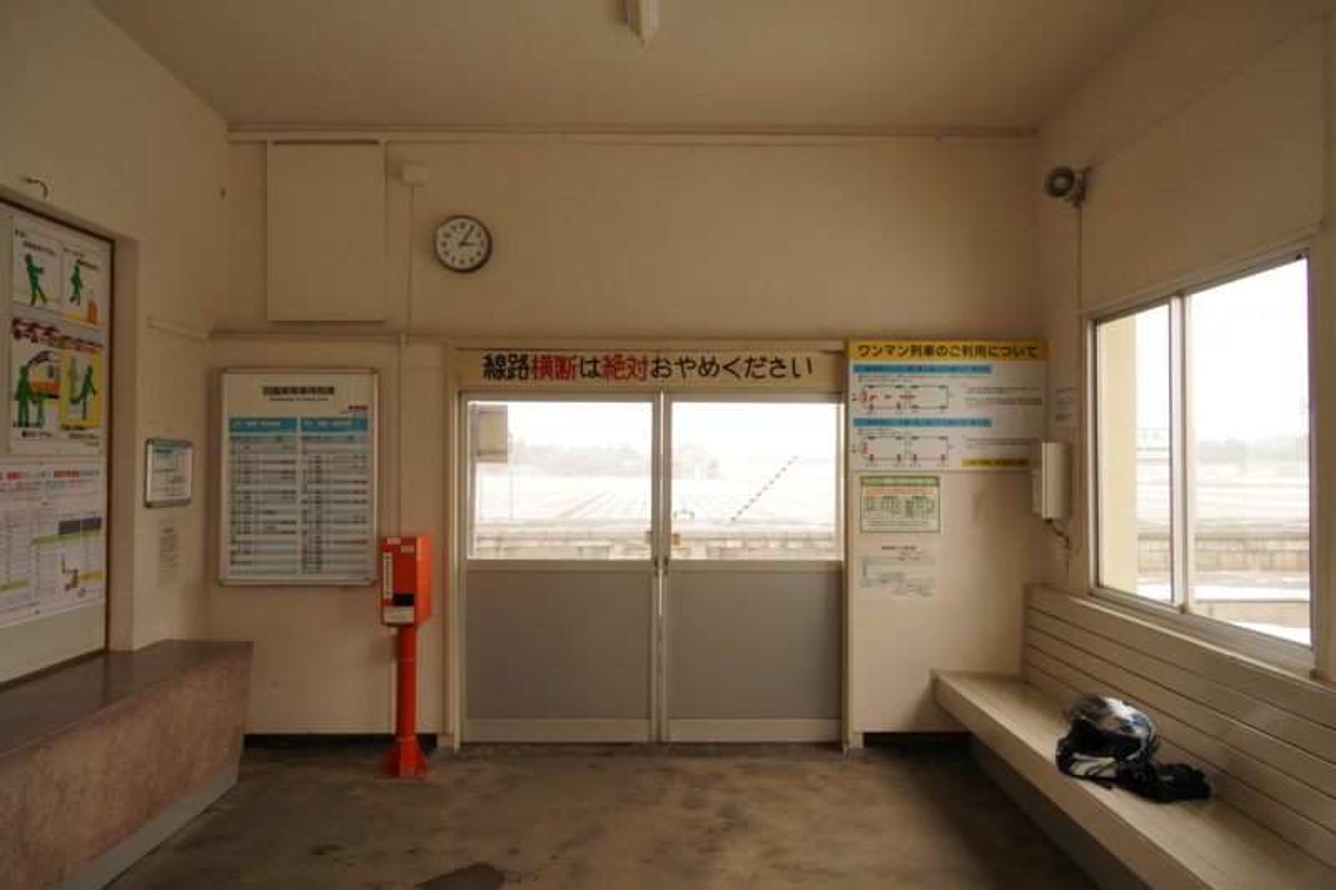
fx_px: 1002
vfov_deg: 47.9
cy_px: 445
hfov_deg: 67.4
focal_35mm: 27
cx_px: 668
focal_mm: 18
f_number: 4
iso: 250
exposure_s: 1/60
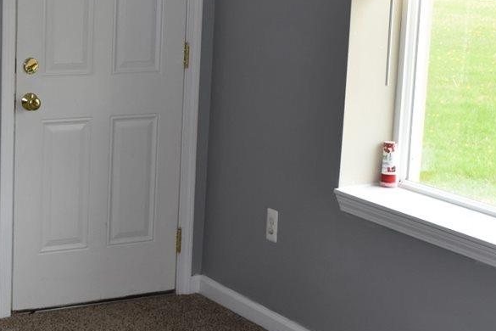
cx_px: 59
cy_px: 108
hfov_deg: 24.1
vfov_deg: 16.6
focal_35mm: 82
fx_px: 1131
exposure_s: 1/125
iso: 250
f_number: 5.6
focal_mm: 25
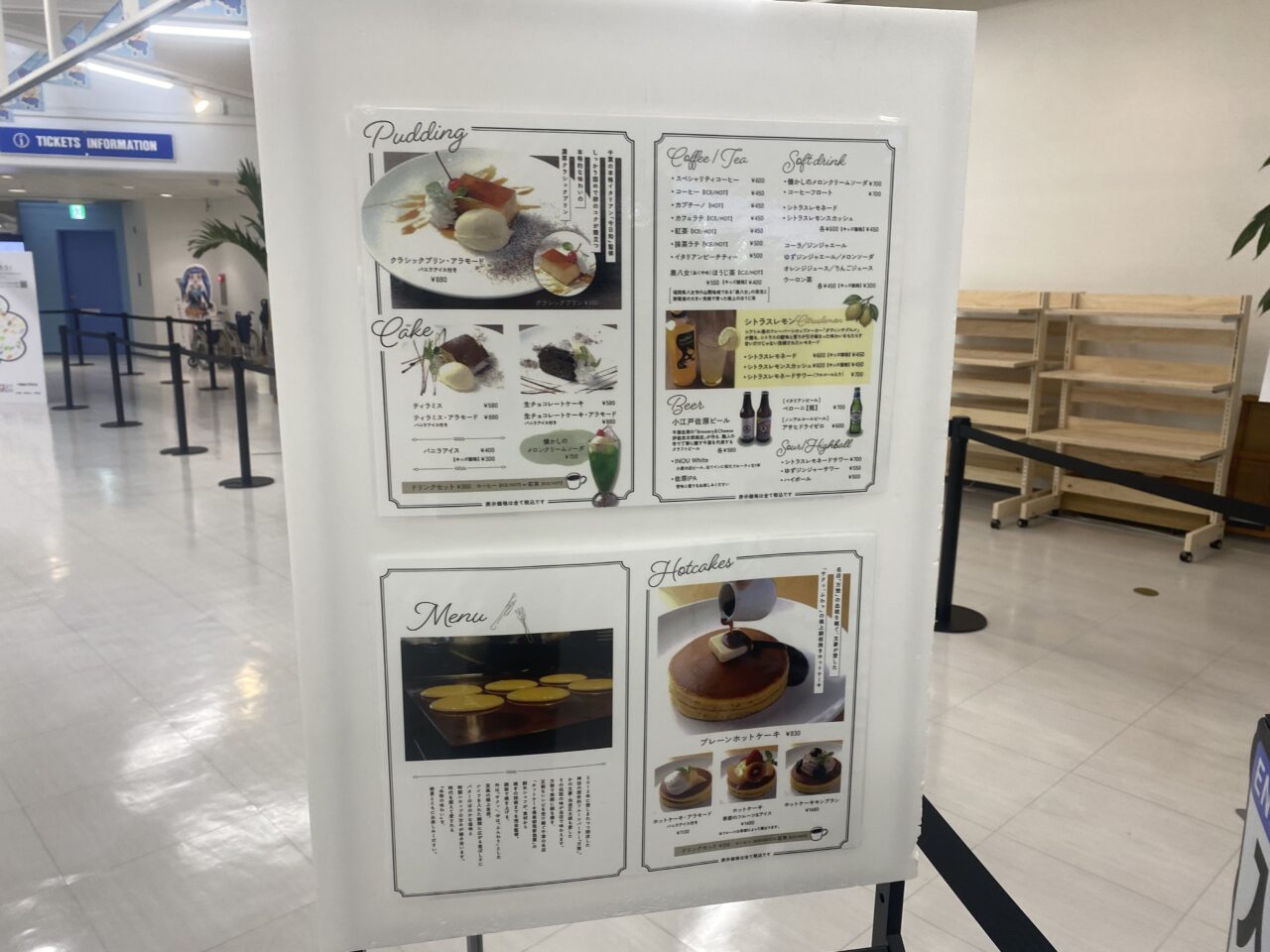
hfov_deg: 67.3
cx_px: 635
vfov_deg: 53.1
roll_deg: -0.4
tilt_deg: -12.6
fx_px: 954
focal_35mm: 26
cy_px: 476
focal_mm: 4.25
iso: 64
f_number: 1.8
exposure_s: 1/100
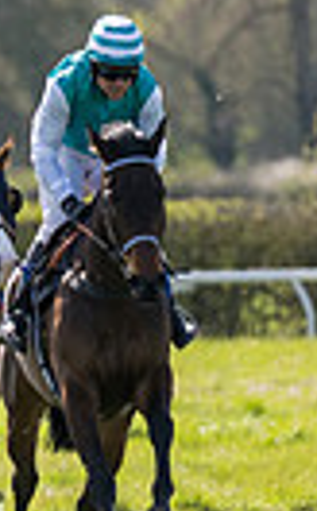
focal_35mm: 1333
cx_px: 224
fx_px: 18507
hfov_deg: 1.0
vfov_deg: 1.6
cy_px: 395
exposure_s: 1/2500
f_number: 4
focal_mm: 170
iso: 400
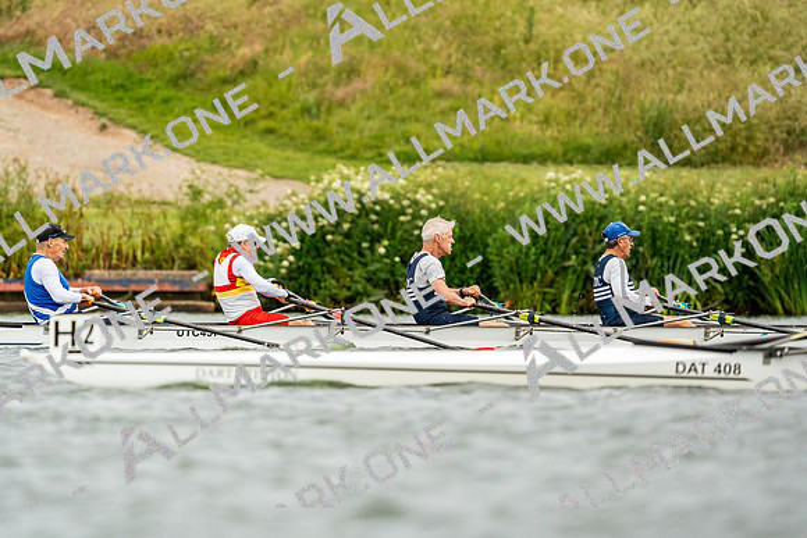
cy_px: 269
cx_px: 404
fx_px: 10627
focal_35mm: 474
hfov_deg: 4.3
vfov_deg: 2.9
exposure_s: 1/2000
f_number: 6.3
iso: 1250
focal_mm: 474
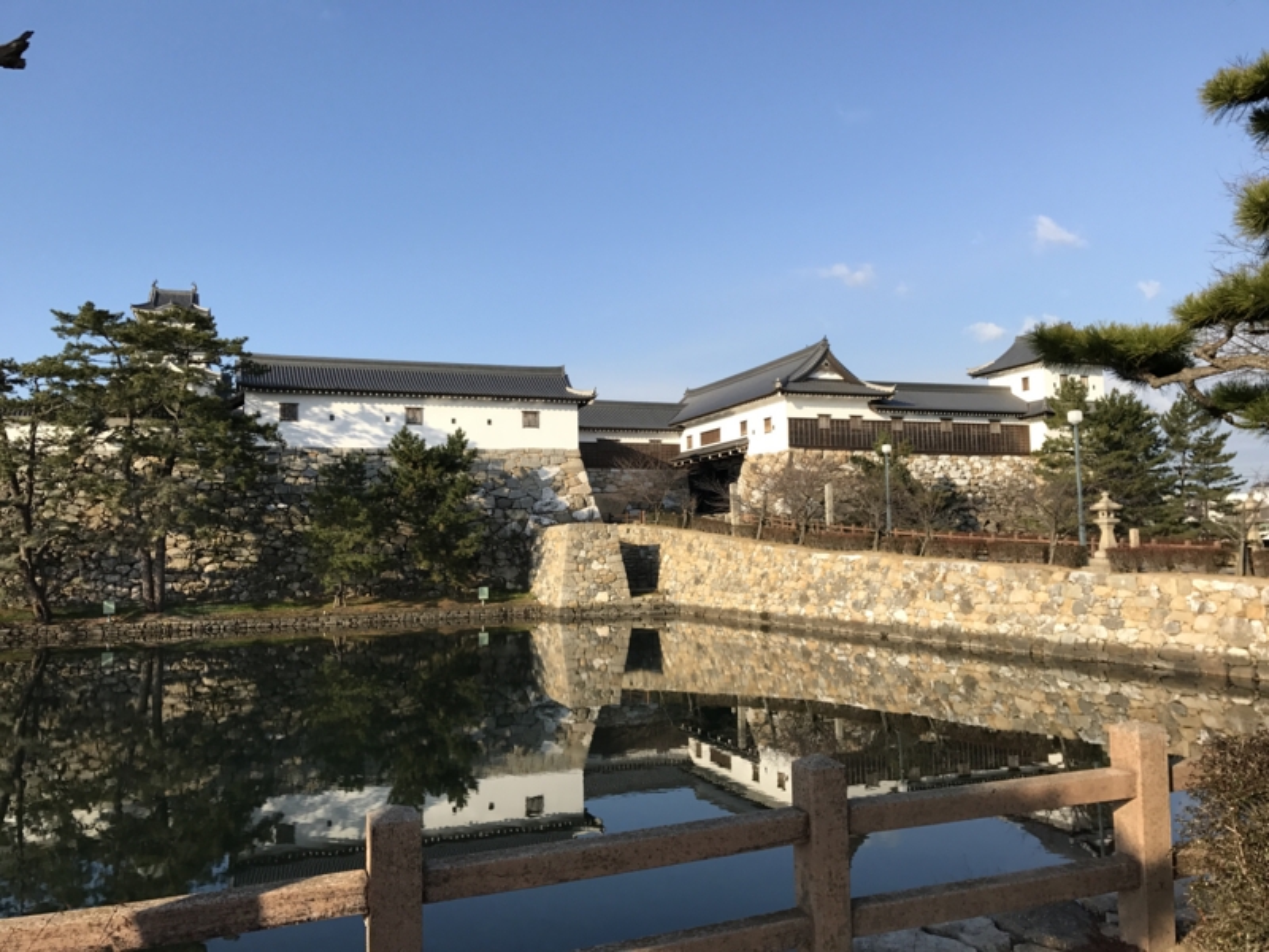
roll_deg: +0.6
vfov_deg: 49.7
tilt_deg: +6.1
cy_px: 476
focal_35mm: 28
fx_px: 1026
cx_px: 634
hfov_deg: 63.4
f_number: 1.8
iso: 20
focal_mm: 3.99
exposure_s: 1/1709
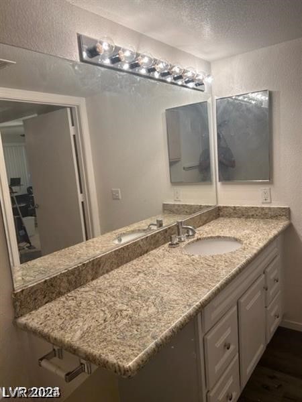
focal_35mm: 26
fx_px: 302
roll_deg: +5.5
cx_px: 151
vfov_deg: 67.3
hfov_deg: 53.1
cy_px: 201
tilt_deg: -7.4
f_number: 1.5
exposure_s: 1/120
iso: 50
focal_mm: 5.7
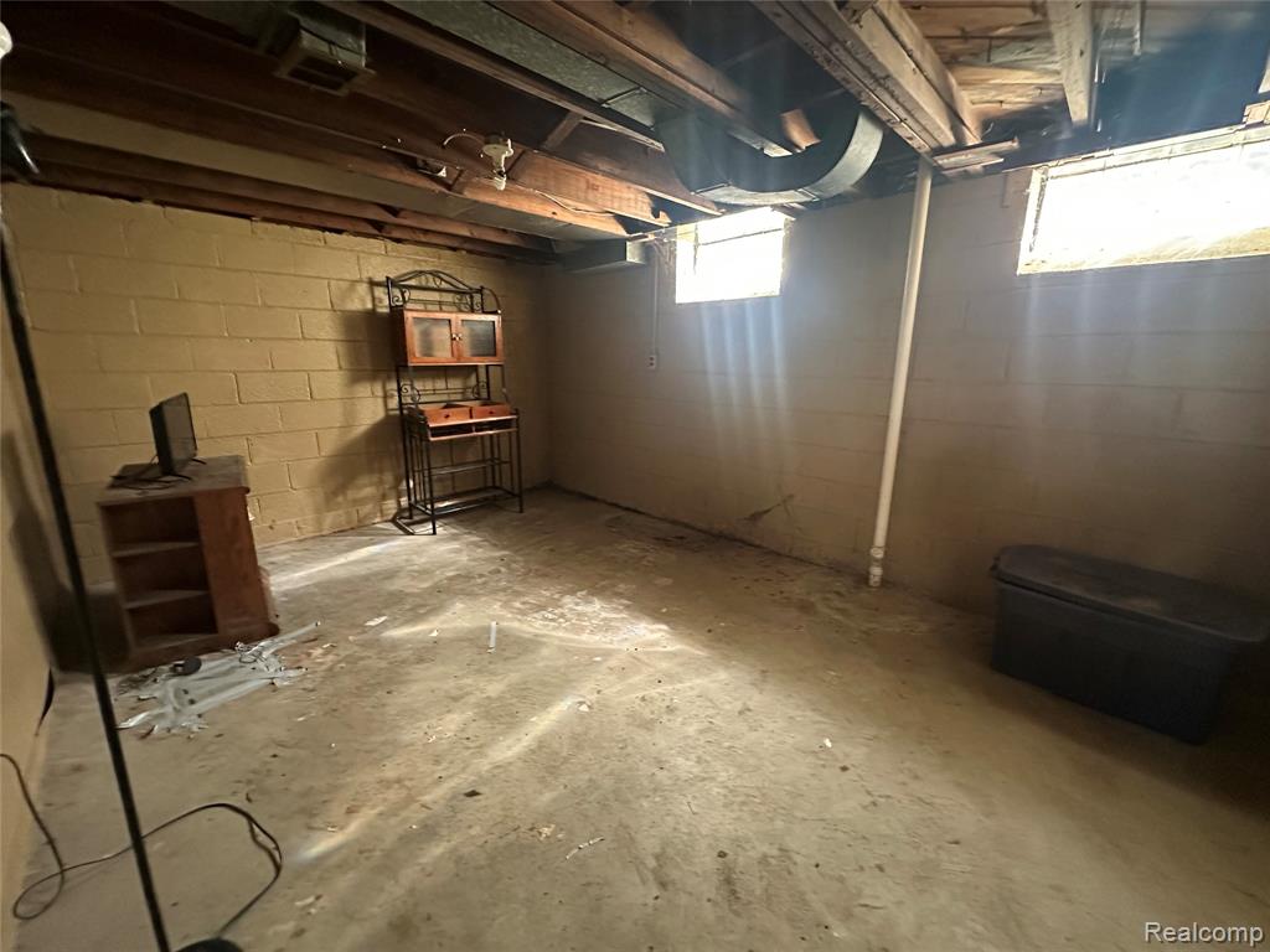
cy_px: 476
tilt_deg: -13.1
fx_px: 514
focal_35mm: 14
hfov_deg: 102.1
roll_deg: -0.2
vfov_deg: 85.7
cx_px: 635
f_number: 2.2
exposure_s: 1/60
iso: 1000
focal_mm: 2.22
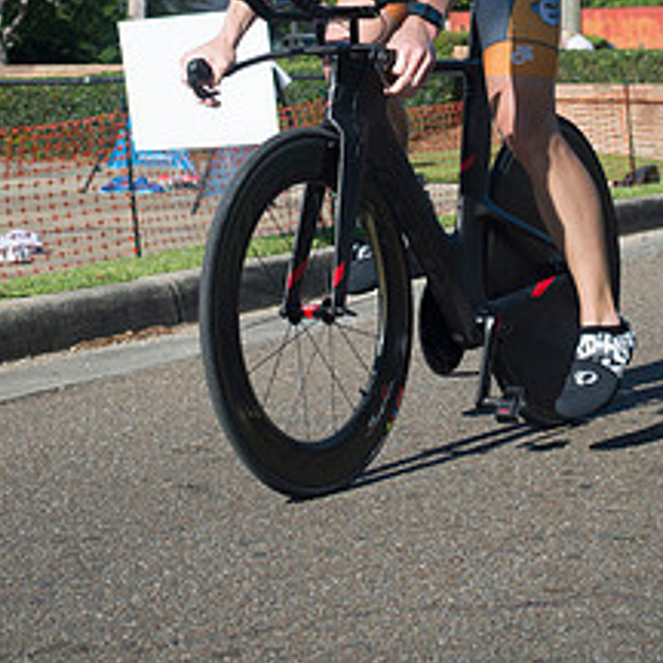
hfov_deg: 14.3
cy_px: -18
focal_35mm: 122
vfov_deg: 14.1
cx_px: 382
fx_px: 2644
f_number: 6.3
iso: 400
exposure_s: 1/1600
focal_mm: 46
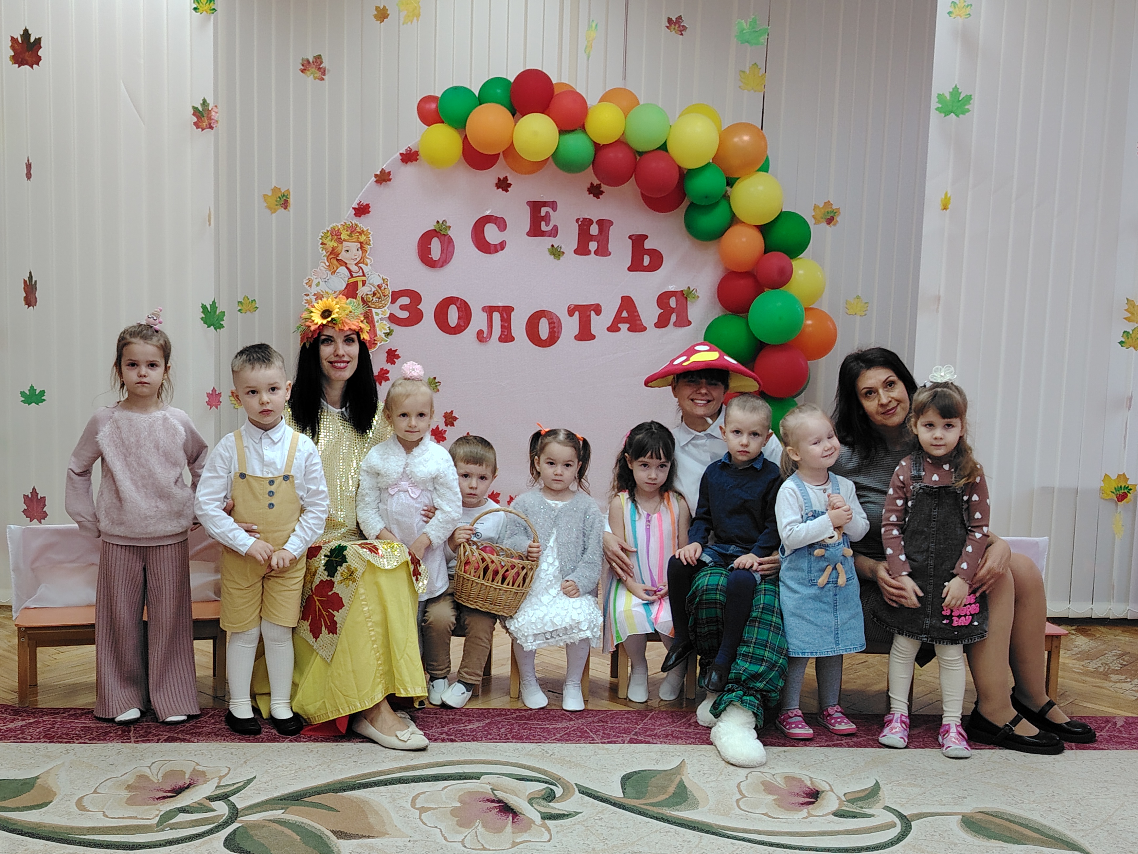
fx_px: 1512
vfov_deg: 31.5
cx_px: 550
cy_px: 447
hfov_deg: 41.2
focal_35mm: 46
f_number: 1.75
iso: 475
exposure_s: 1/50
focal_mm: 5.25
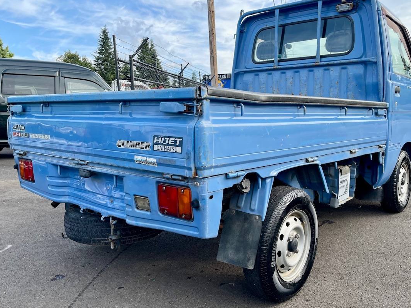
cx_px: 216
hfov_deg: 59.9
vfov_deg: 46.8
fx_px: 356
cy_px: 154
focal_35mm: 30
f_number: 1.6
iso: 32
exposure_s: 1/535
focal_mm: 5.1
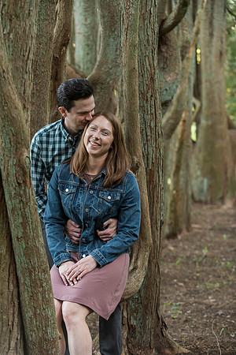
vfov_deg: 22.6
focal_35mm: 90
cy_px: 178
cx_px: 118
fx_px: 885
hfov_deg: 15.2
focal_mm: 90
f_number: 3.5
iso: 1250
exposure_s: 1/80
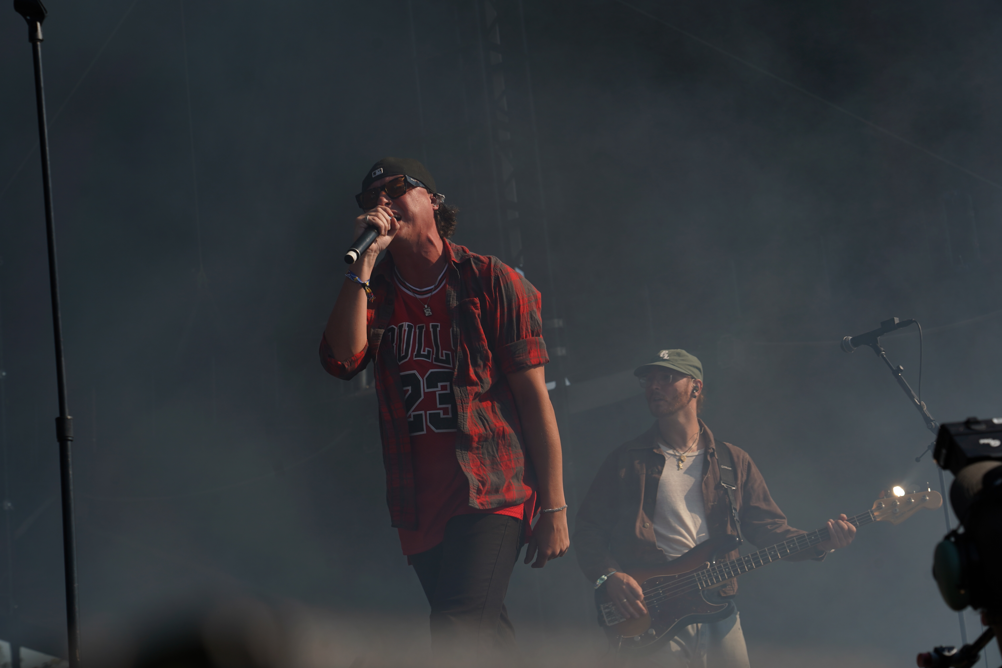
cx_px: 501
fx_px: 2922
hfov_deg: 19.5
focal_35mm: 105
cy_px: 334
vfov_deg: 13.0
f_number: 8
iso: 100
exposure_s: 1/500
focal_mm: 105
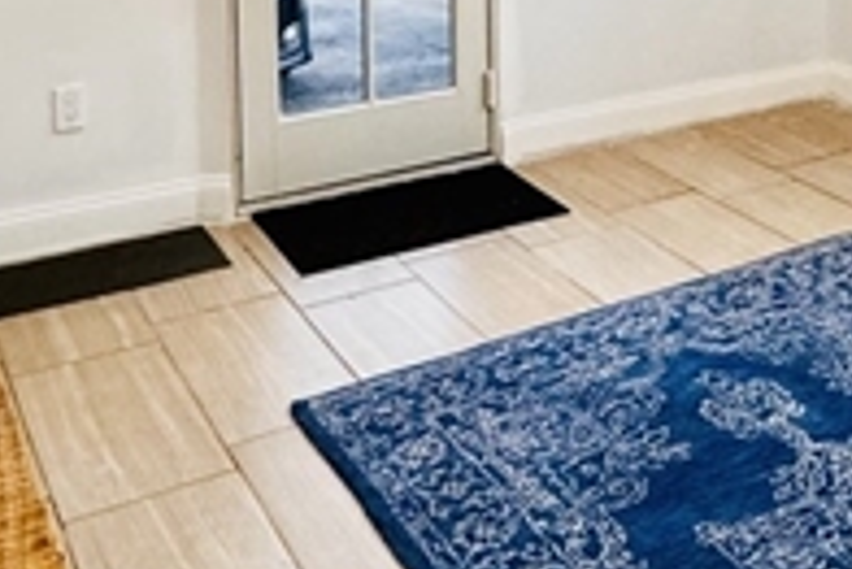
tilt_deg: -5.8
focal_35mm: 57
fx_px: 1350
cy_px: -174
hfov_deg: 33.7
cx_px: 717
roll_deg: +0.2
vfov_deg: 21.5
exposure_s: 1/120
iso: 320
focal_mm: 2.22
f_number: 2.2
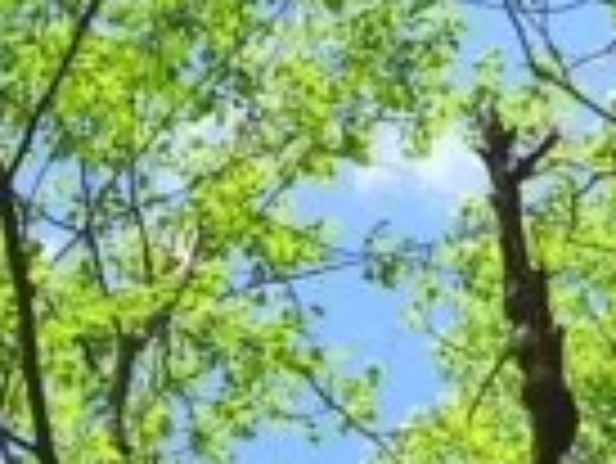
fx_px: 3954
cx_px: 252
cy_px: 243
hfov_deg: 8.9
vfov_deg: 6.7
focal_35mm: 222
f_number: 4
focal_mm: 7.9
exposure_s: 1/320
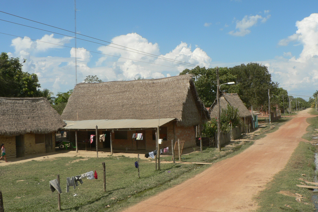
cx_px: 160
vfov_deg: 35.0
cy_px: 99
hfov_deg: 50.7
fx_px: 336
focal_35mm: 38
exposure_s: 1/500
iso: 80
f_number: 5.6
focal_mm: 6
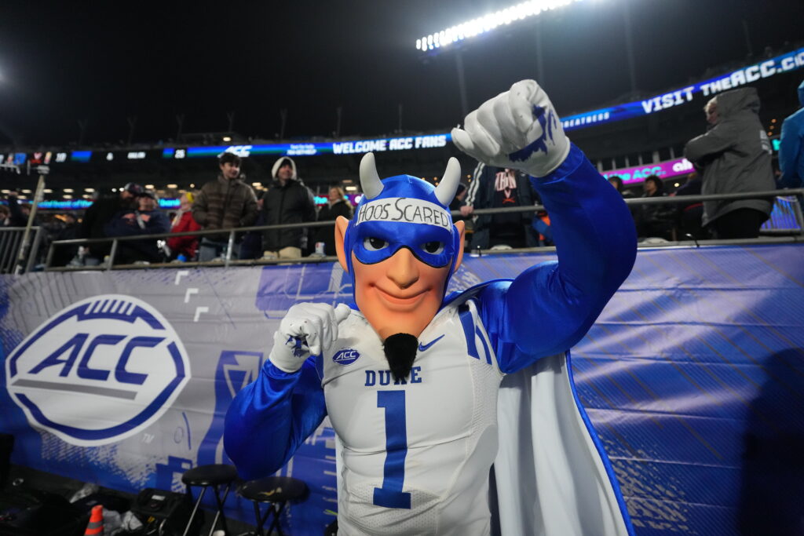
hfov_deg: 96.7
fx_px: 357
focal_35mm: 16
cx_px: 402
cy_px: 268
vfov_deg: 73.8
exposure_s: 1/4000
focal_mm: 16
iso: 5000
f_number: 2.8
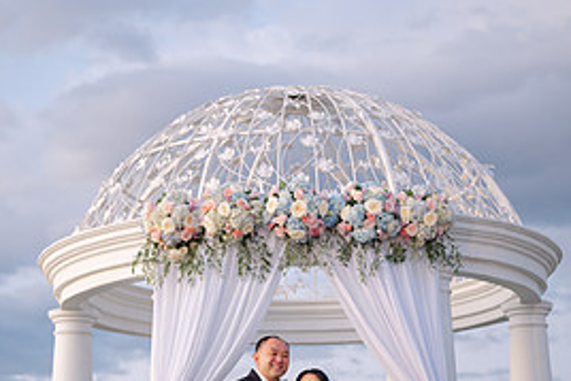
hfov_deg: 24.2
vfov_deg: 16.3
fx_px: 1333
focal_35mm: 84
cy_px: 238
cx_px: 283
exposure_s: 1/80
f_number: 1.8
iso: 400
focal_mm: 50
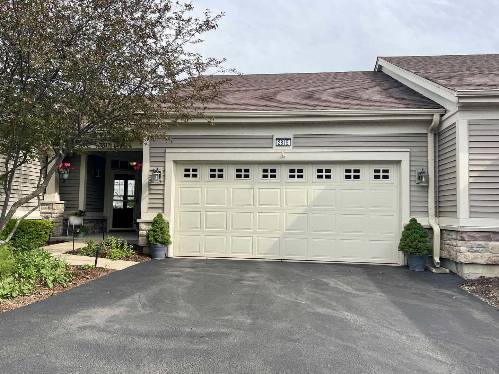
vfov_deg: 54.9
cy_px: 187
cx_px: 250
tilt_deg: +2.9
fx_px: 360
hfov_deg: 69.4
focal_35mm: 25
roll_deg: +0.8
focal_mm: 5.1
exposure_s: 1/2123
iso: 32
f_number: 1.6
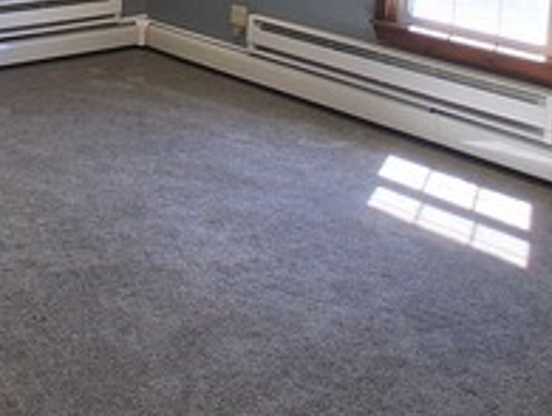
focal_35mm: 58
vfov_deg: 23.3
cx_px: 100
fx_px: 927
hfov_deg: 32.2
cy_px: -74
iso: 64
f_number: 2.2
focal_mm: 1.4
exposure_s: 1/120
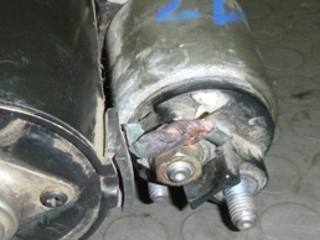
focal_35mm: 62
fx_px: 574
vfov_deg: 23.6
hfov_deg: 30.5
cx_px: 73
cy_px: 160
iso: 400
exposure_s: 1/60
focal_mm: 4.5
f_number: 3.9
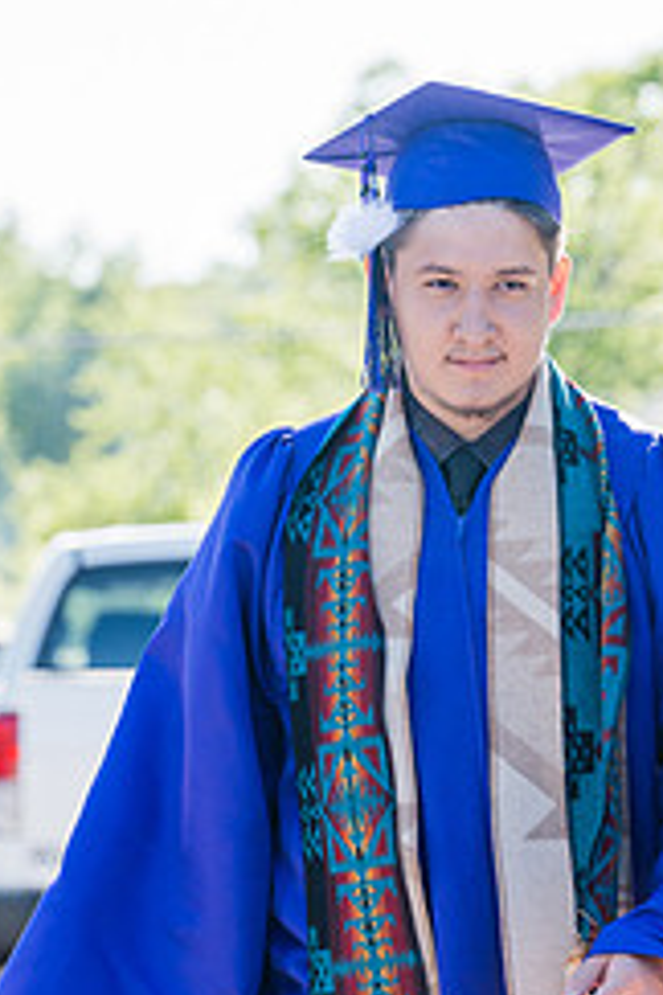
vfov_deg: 5.6
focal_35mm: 371
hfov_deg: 3.7
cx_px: 487
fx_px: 10248
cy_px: 725
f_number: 8
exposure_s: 1/200
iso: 400
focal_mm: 200
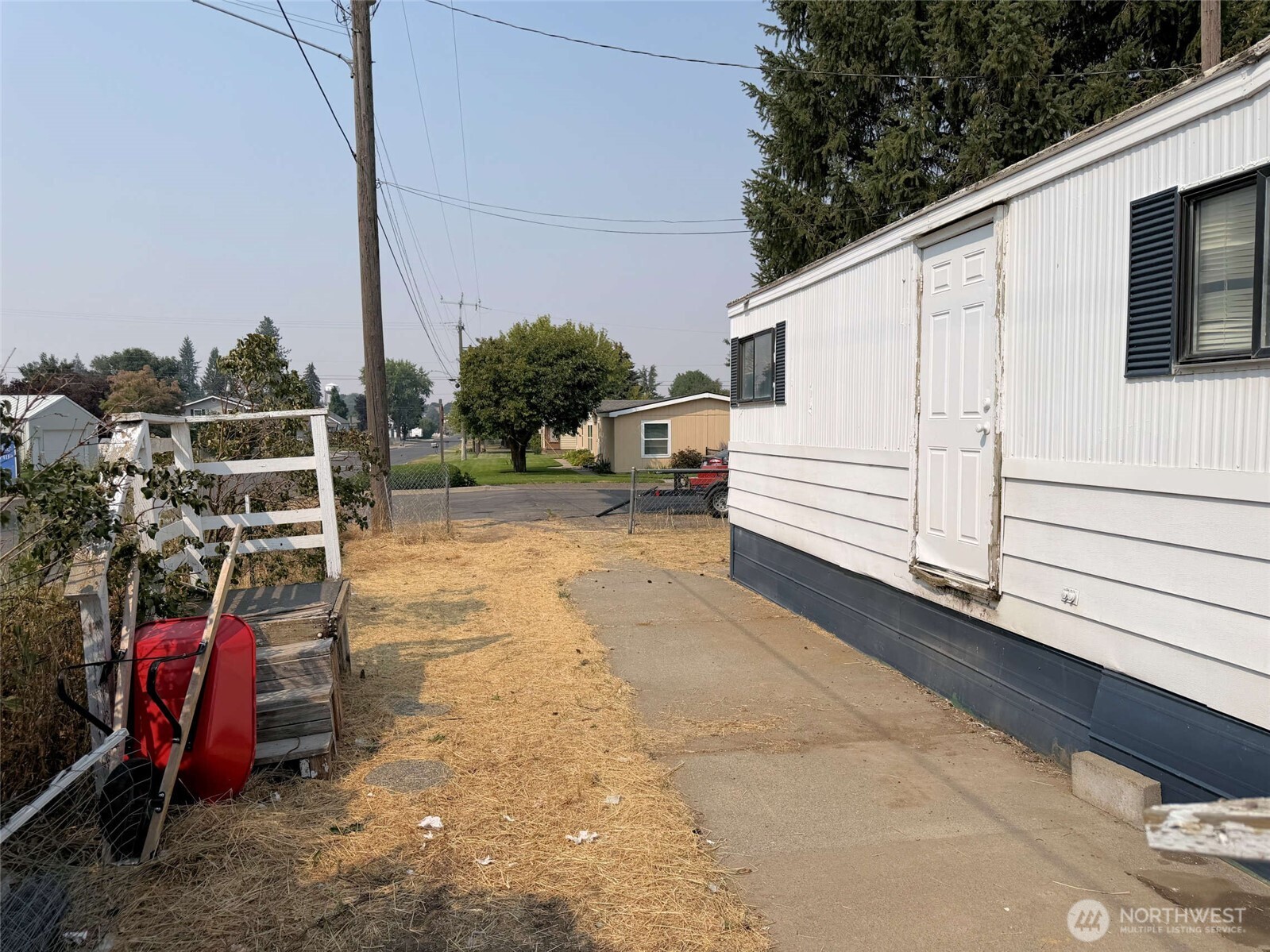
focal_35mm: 24
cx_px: 635
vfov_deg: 56.8
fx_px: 880
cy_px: 476
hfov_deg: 71.6
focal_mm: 6.76
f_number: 1.78
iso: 80
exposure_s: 1/10309
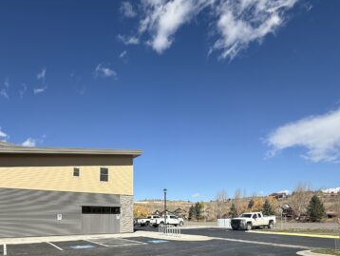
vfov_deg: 51.7
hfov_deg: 69.2
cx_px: 152
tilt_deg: +3.6
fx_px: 246
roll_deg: -0.7
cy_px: 203
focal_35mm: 25
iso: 50
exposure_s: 1/2506
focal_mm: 2.22
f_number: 2.2
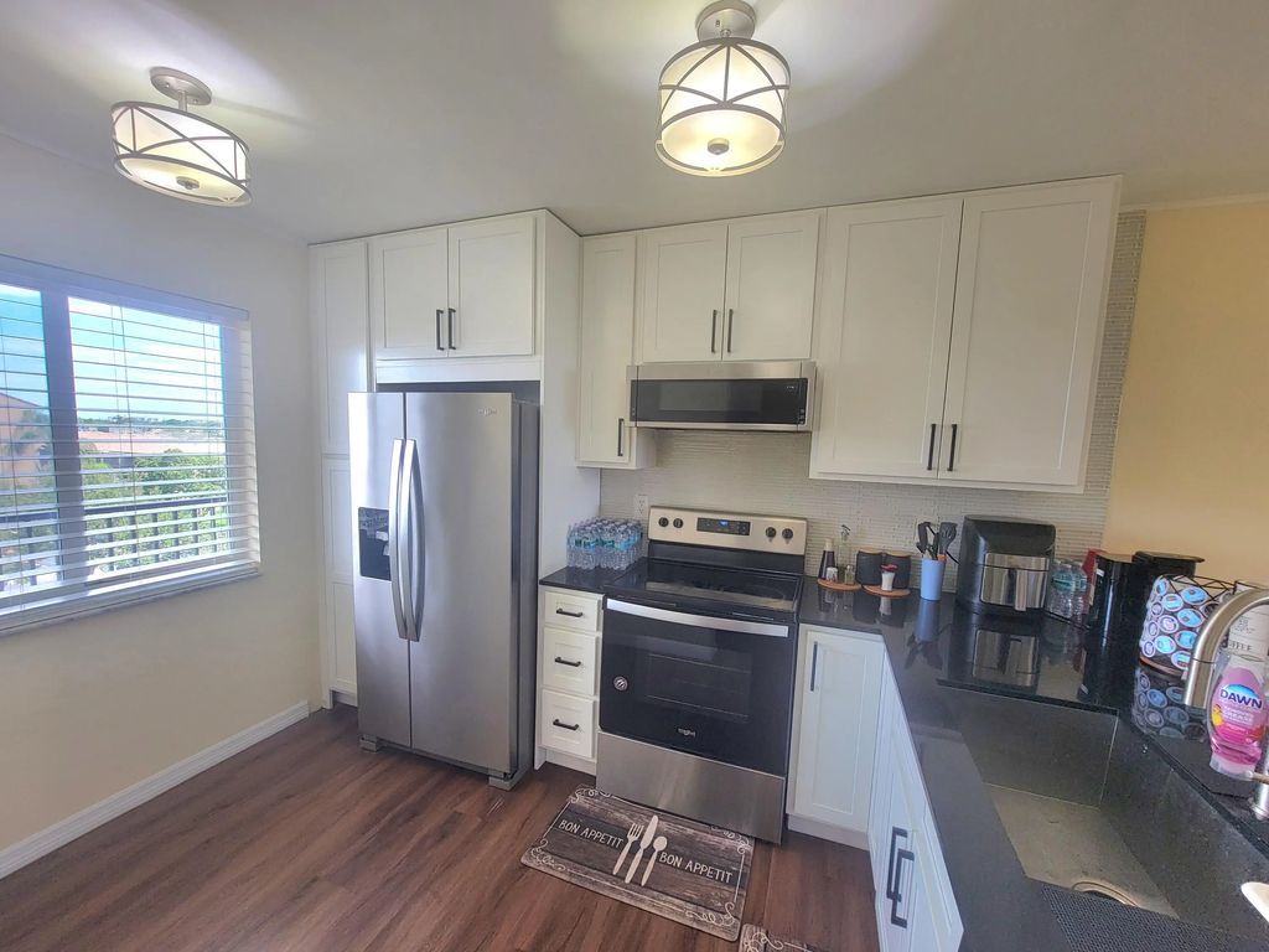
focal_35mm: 13
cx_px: 634
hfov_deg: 106.2
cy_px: 476
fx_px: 477
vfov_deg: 89.9
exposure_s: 1/120
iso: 80
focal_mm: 2.2
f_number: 2.2
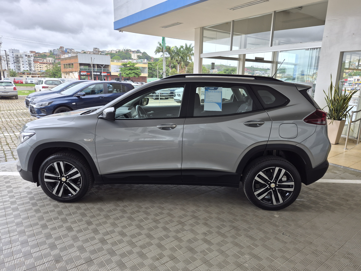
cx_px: 180
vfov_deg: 58.9
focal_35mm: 23
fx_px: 240
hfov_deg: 73.9
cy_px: 136
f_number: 1.8
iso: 32
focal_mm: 5.4
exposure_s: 1/180
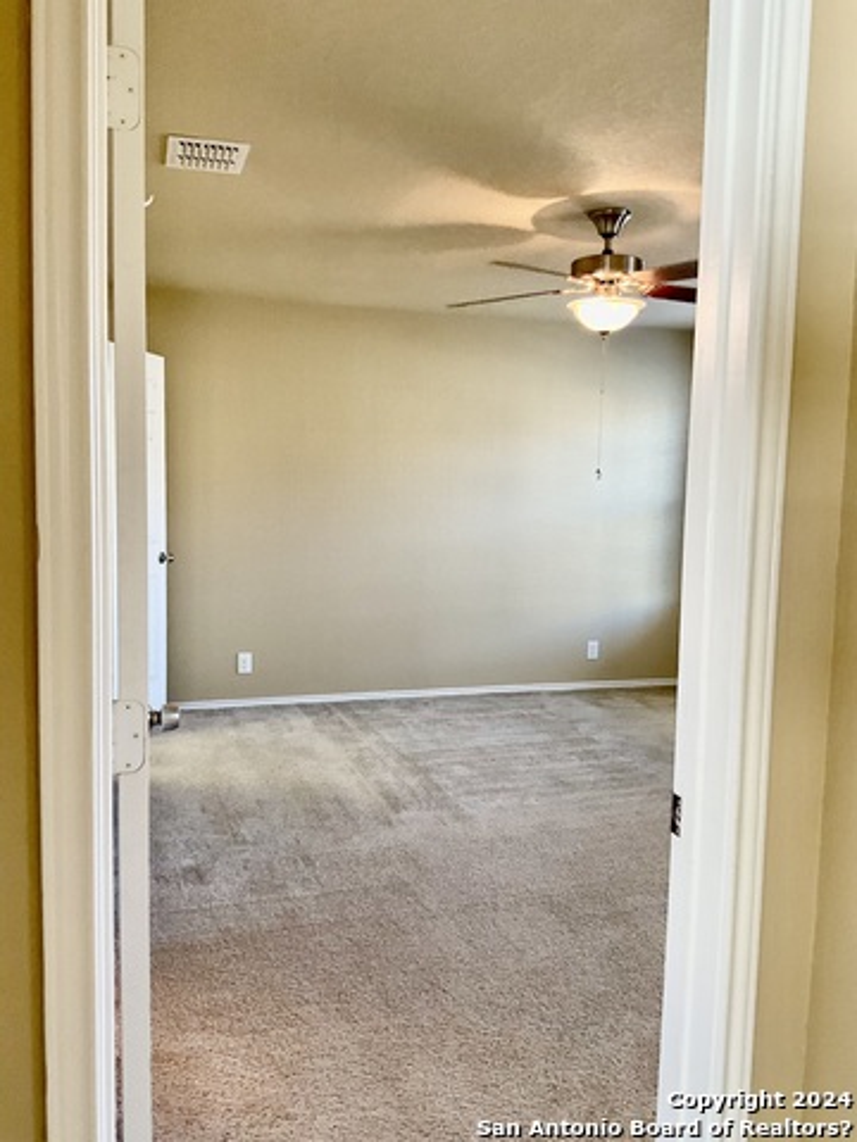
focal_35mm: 29
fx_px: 957
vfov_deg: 61.7
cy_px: 571
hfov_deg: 48.2
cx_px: 428
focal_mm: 3
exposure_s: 1/60
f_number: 1.8
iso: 100
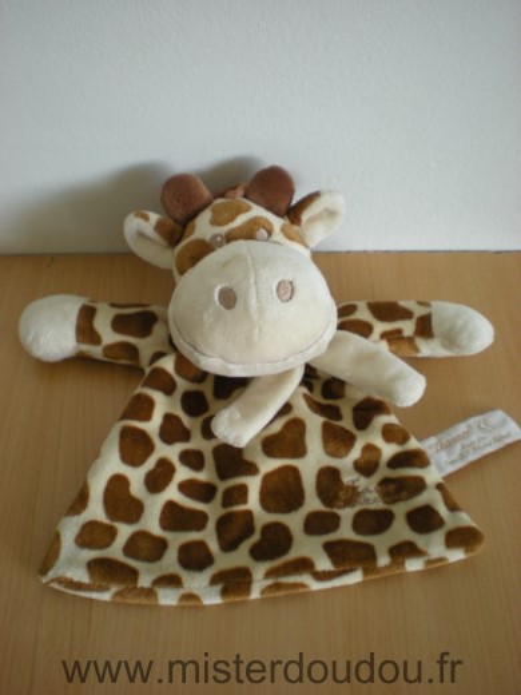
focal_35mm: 38
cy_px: 348
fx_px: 763
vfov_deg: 49.0
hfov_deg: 37.7
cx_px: 260
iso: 179
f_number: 3.1
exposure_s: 1/60.6
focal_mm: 6.3
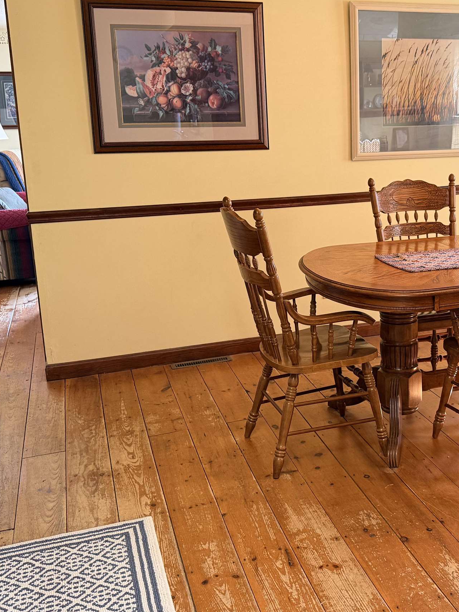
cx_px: 360
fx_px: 760
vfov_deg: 43.8
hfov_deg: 32.7
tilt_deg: -12.0
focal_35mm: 43
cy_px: 265
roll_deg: +1.5
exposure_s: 1/60
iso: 250
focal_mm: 6.76
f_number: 1.78
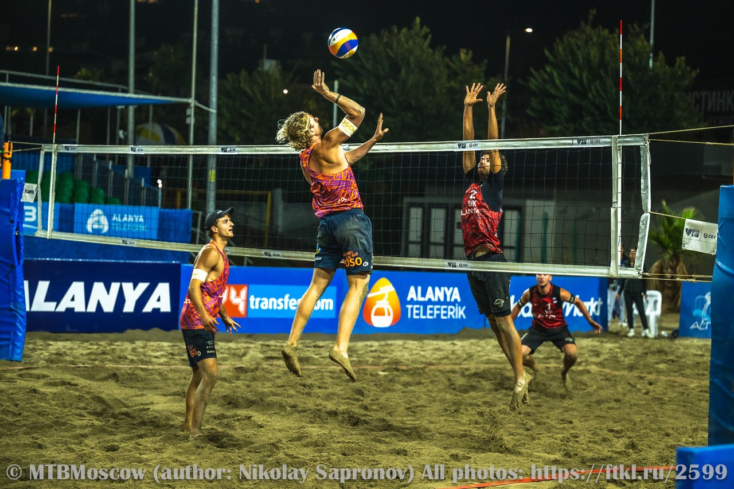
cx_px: 367
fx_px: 1692
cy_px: 244
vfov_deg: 16.5
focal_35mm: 83
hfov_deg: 24.5
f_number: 2.8
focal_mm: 83
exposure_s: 1/800
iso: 2000
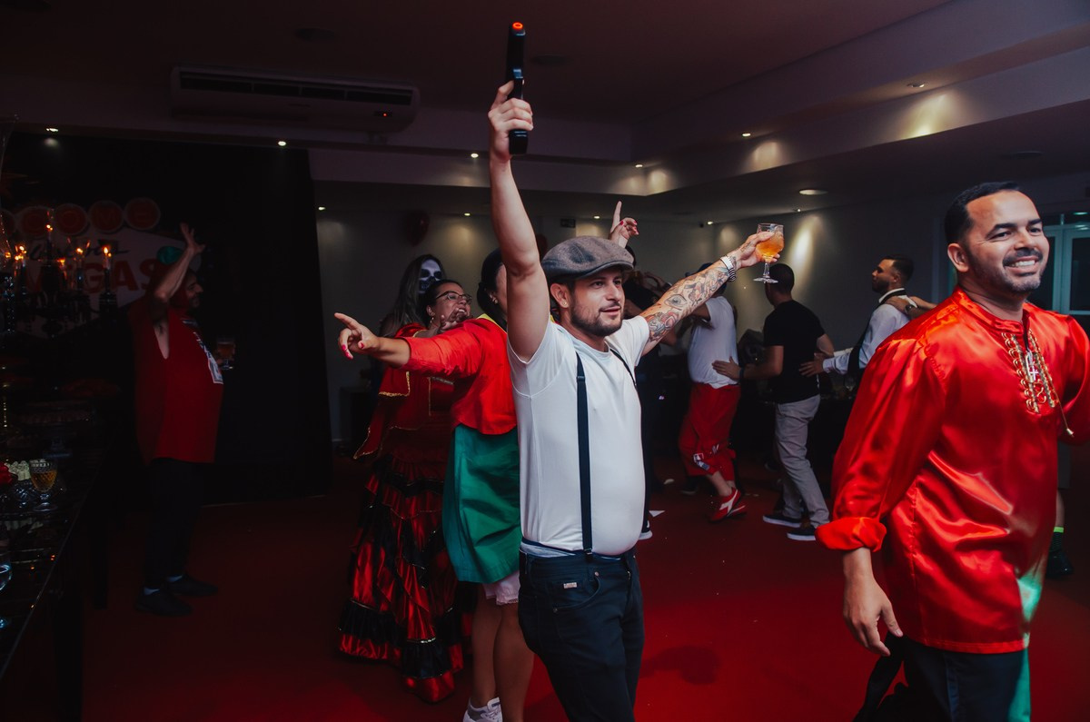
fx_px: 816
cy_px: 361
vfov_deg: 47.7
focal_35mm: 27
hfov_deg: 67.5
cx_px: 545
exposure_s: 1/250
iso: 500
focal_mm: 18
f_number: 2
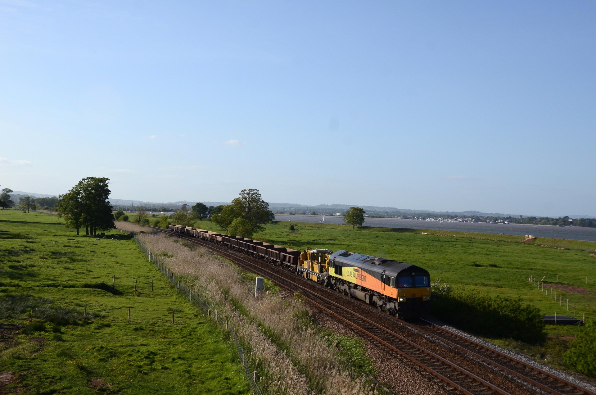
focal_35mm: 46
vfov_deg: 28.8
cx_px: 298
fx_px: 768
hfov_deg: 42.4
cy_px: 198
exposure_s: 1/1600
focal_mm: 31
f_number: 8
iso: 400
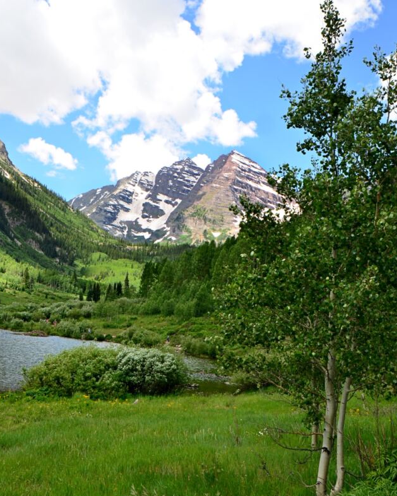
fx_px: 558
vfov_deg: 47.9
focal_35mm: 38
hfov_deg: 39.2
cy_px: 264
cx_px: 198
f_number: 16
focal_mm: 22
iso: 200
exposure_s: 1/60
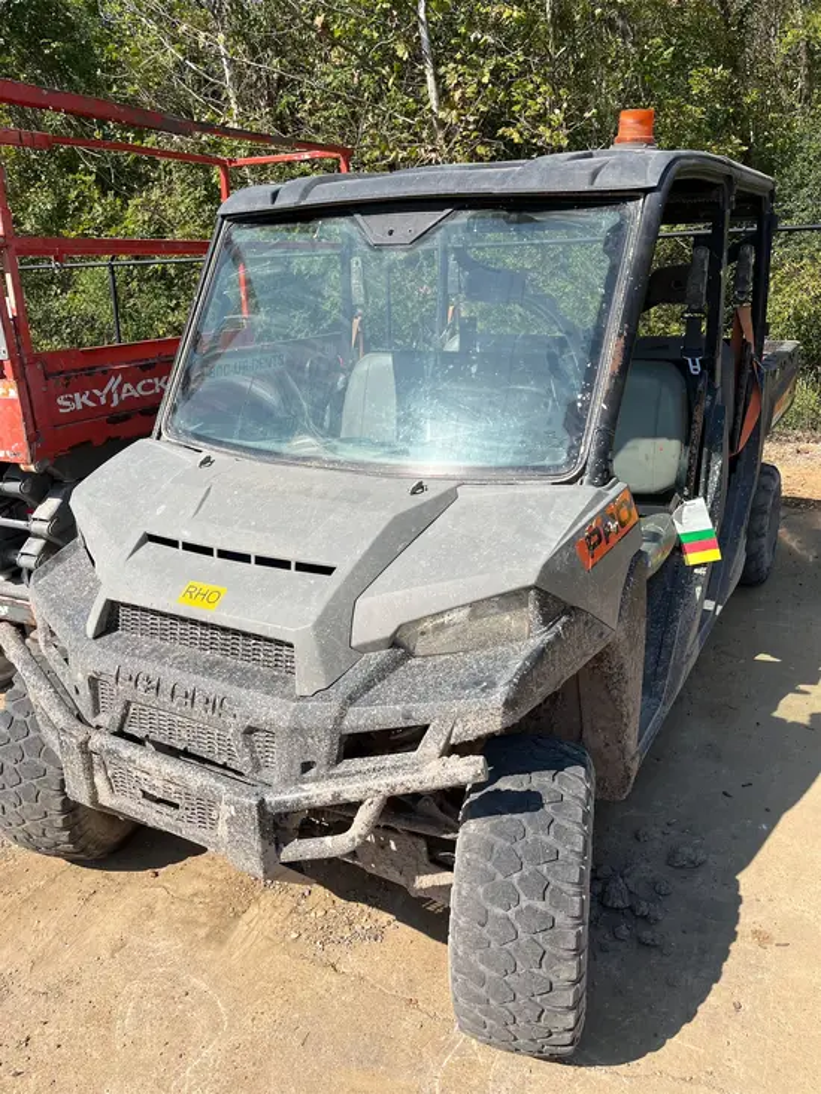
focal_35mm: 26
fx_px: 822
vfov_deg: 67.3
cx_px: 410
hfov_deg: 53.1
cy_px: 547
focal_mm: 5.1
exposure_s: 1/3049
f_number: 1.6
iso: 50
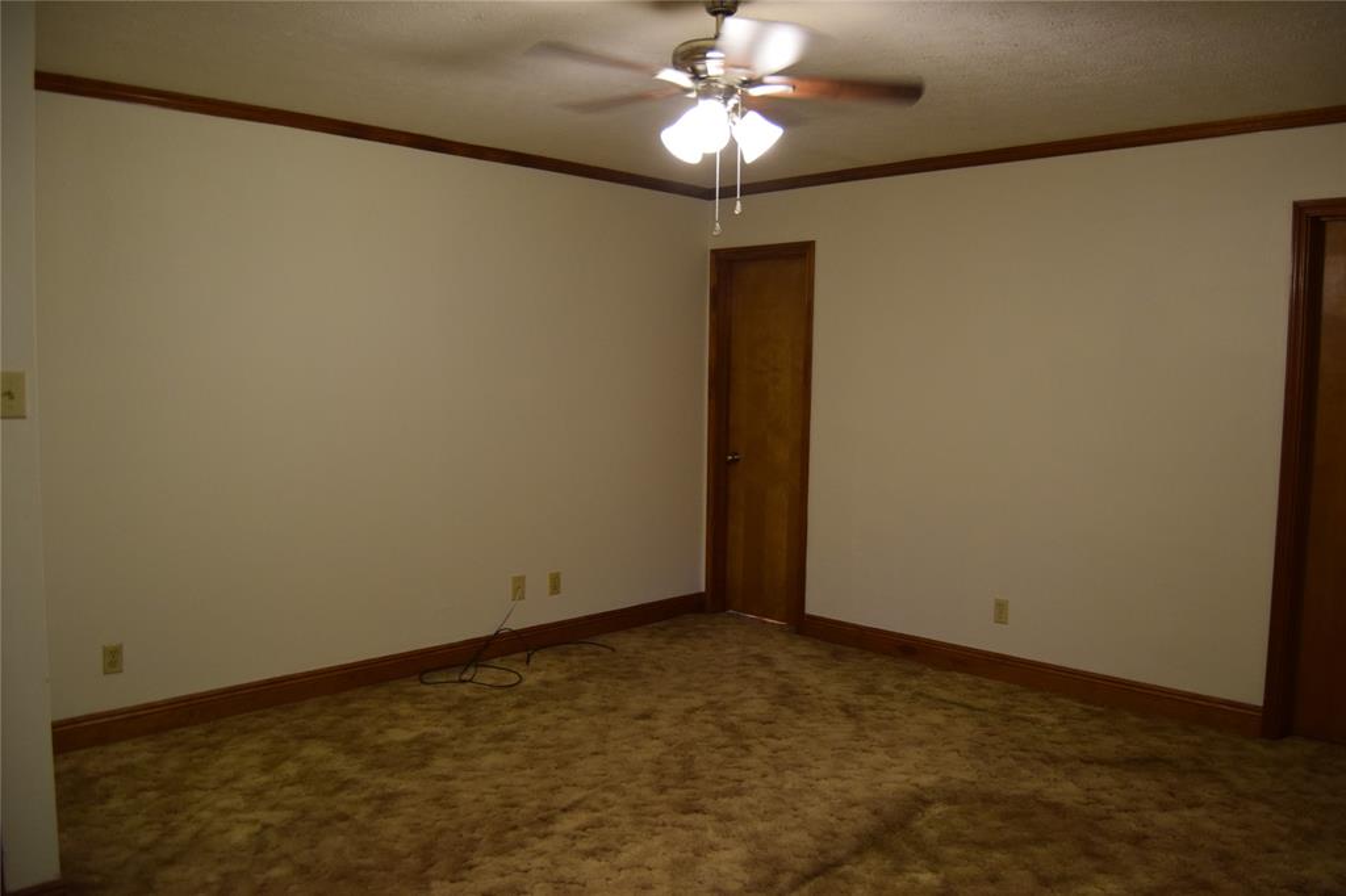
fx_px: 1009
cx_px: 673
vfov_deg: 47.9
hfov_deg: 67.4
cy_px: 448
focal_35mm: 27
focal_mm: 18
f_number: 4
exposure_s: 1/60
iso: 800
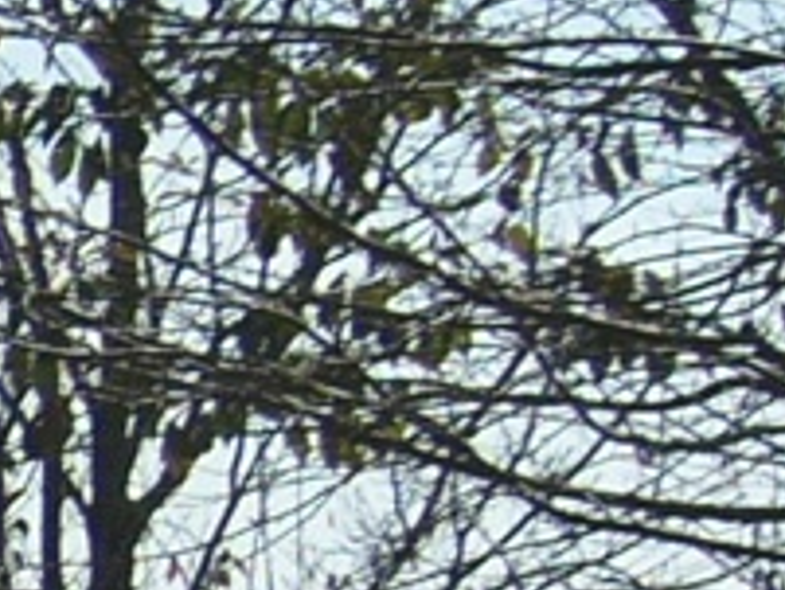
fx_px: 5060
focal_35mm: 223
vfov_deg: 6.5
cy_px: 1000
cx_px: -1394
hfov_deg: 7.9
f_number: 8
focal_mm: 5.8
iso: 50
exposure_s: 1/250
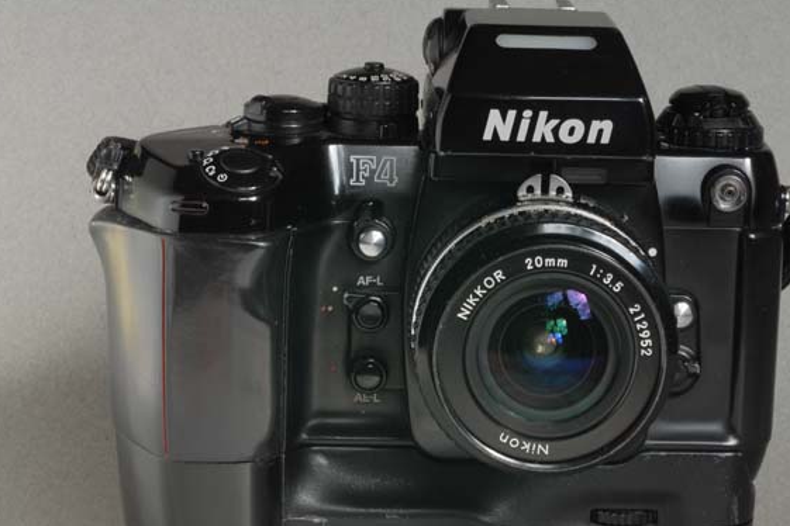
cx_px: 455
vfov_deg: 22.5
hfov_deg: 33.3
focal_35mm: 60
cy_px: 345
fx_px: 1317
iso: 200
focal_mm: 28
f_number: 16
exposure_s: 1/10
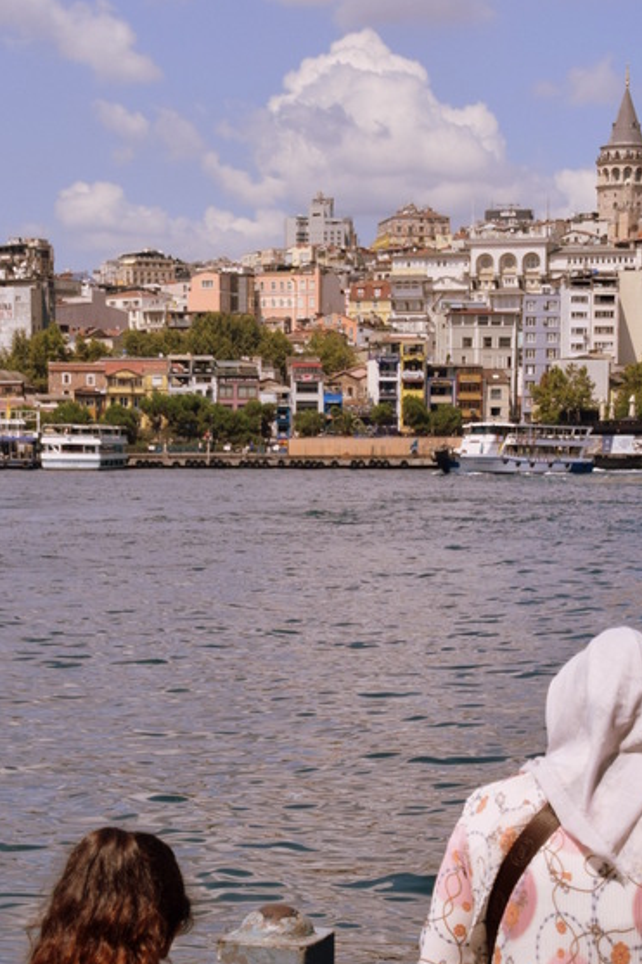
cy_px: 827
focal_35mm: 97
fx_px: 2596
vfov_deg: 20.7
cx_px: 289
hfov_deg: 14.1
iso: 400
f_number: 7.1
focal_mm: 30
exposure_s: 1/2000
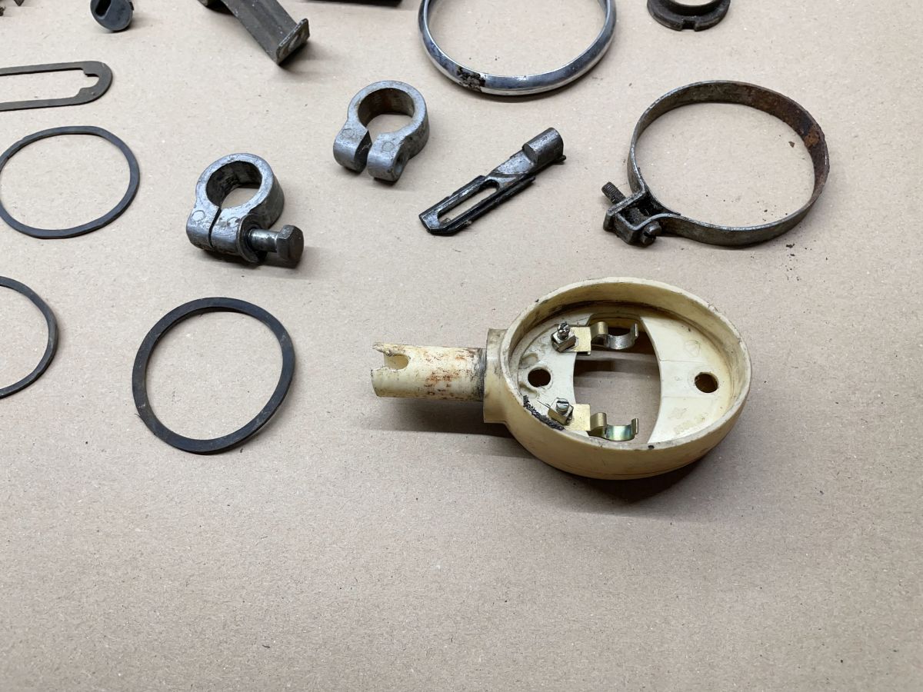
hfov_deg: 67.3
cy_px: 346
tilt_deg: -65.3
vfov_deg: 53.1
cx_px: 462
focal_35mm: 26
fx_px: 693
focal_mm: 4.2
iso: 64
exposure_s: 1/100
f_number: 1.6
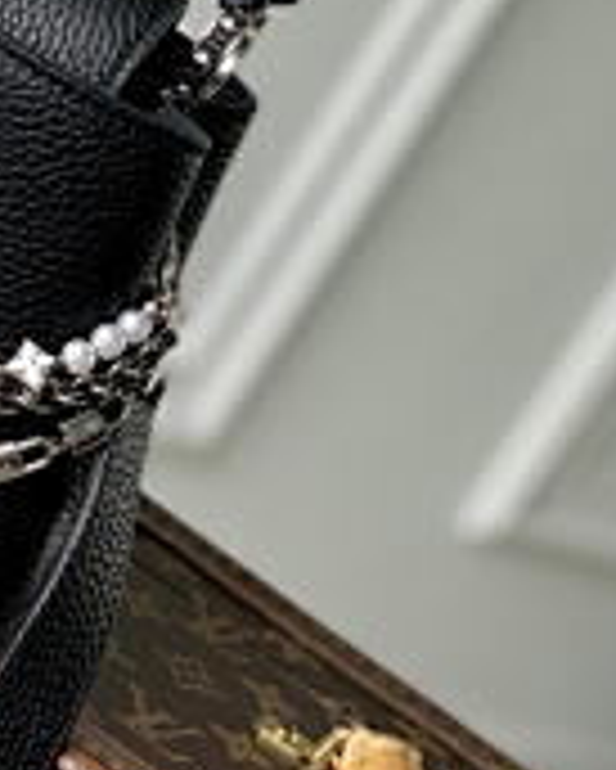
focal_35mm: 148
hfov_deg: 10.3
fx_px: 3370
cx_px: -137
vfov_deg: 12.7
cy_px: -131
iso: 20
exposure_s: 1/122
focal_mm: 6
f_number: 2.4
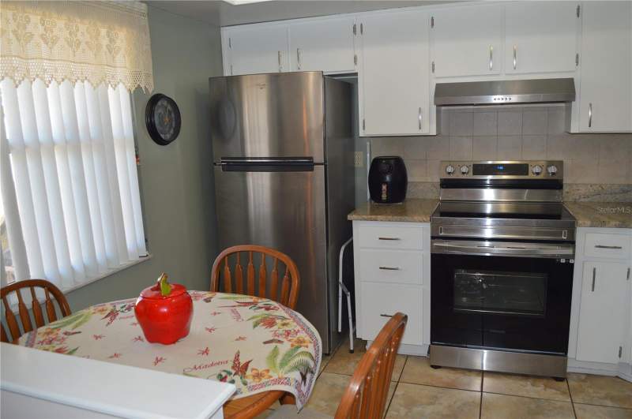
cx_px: 316
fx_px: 473
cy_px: 210
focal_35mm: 27
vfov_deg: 47.8
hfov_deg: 67.5
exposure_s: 1/80
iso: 400
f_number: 4
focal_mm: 18
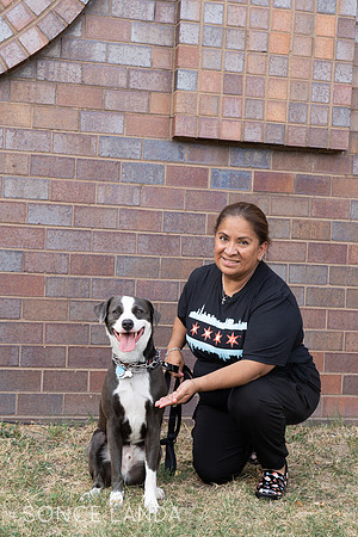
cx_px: 179
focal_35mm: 52
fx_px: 776
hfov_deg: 26.0
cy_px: 268
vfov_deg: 38.2
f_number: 6.3
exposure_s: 1/320
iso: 800
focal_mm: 52
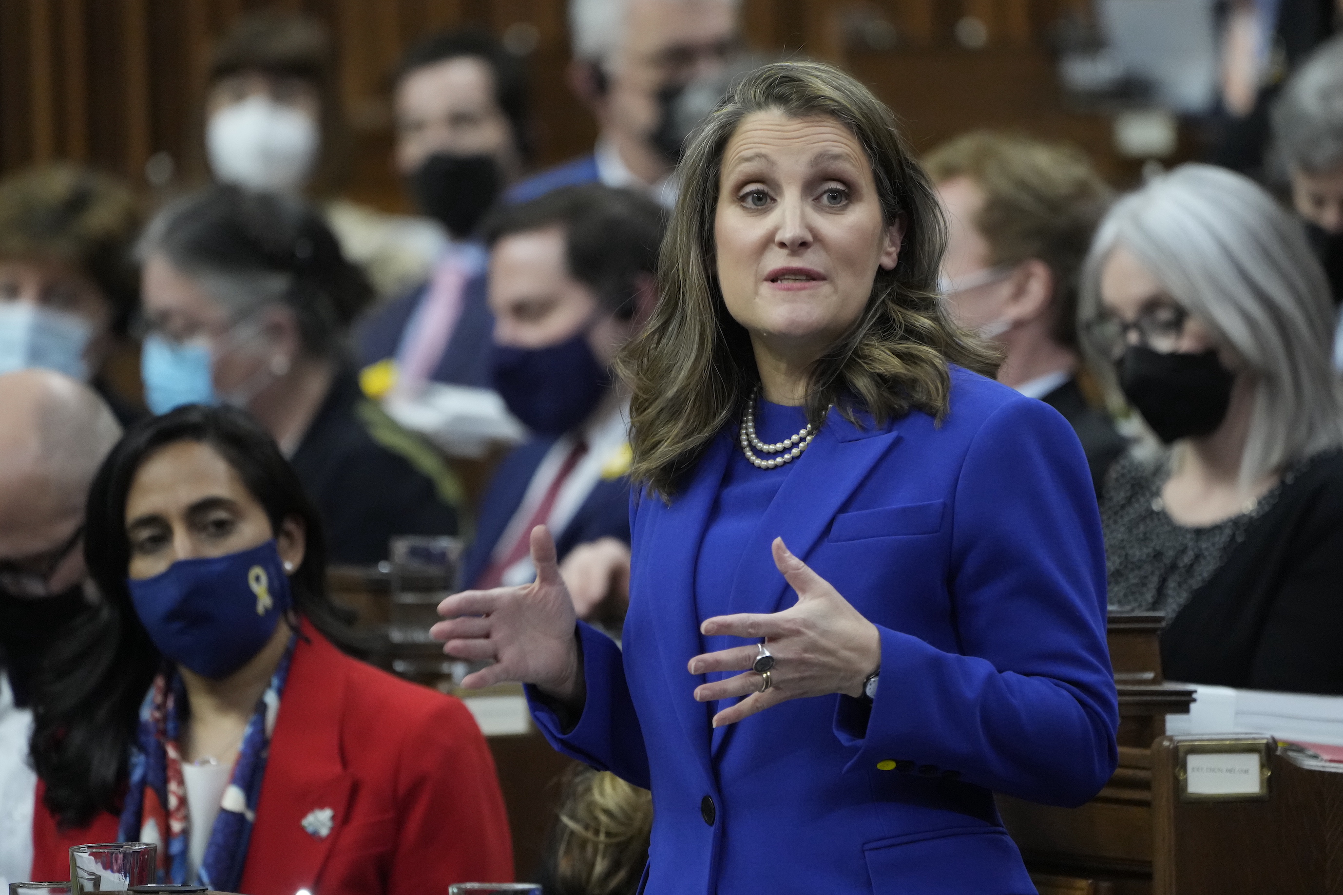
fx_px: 14920
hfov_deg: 5.2
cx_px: 672
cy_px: 448
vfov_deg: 3.4
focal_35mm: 400
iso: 6400
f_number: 5.6
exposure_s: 1/160
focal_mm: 400
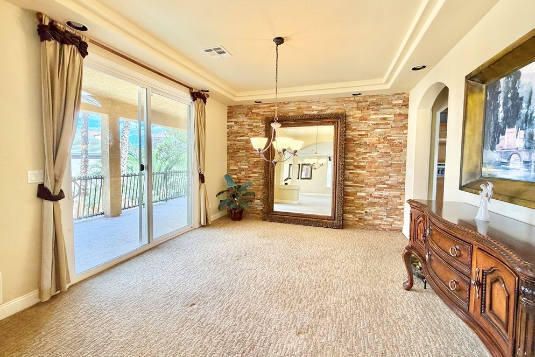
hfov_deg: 100.4
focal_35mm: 15
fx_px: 223
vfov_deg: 77.3
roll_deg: -0.9
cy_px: 170
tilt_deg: -2.7
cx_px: 266
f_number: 2.2
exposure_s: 1/120
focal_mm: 2.22
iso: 200
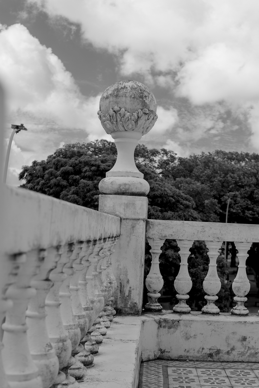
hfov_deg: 29.9
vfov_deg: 43.6
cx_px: 130
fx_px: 486
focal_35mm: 45
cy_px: 194
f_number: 3.5
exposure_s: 1/500
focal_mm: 30
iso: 100
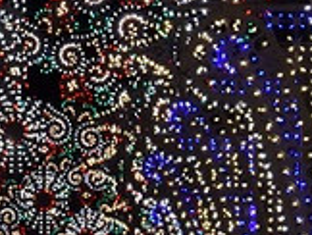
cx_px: -61
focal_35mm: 406
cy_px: -300
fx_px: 3665
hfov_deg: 4.9
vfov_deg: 3.6
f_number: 9
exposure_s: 1/80
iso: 800
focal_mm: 38
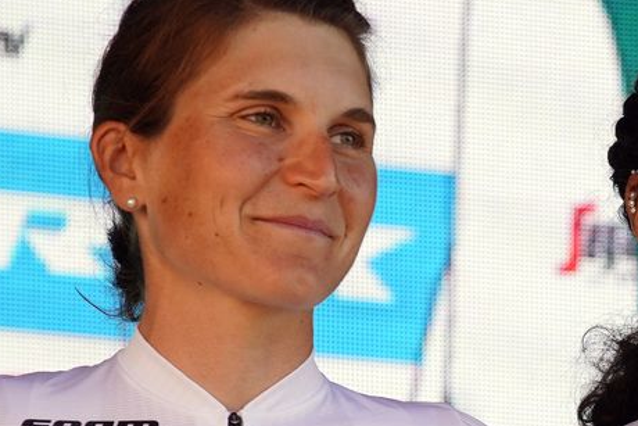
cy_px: 517
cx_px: 538
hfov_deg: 3.7
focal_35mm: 556
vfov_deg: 2.5
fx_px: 9856
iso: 640
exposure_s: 1/500
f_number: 6.3
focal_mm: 200
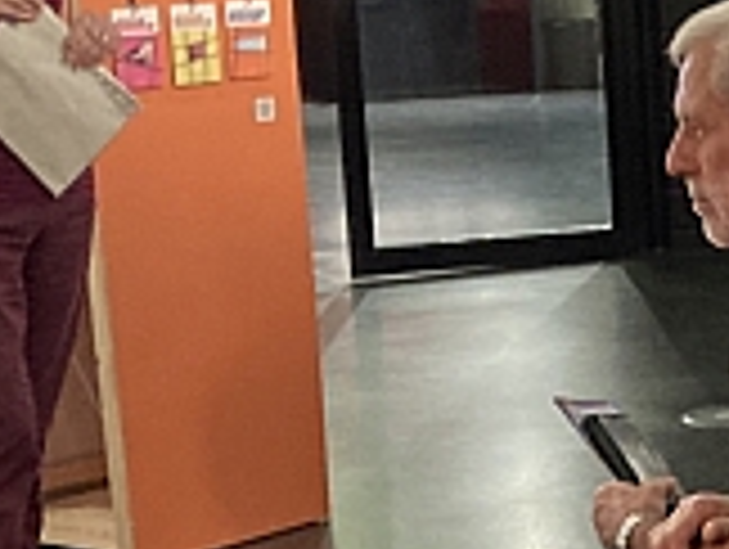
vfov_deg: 10.7
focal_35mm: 138
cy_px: 544
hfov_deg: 12.4
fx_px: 2911
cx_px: 1494
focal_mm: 3.99
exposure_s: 1/25
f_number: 1.8
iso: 320
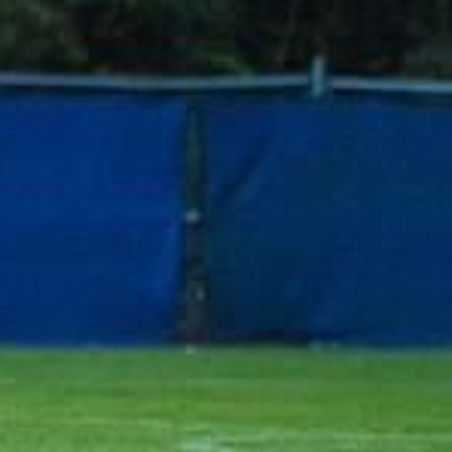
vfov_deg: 2.0
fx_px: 12764
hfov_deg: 2.0
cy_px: 237
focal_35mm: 864
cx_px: -418
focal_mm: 260
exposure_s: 1/2000
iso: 6400
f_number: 5.6
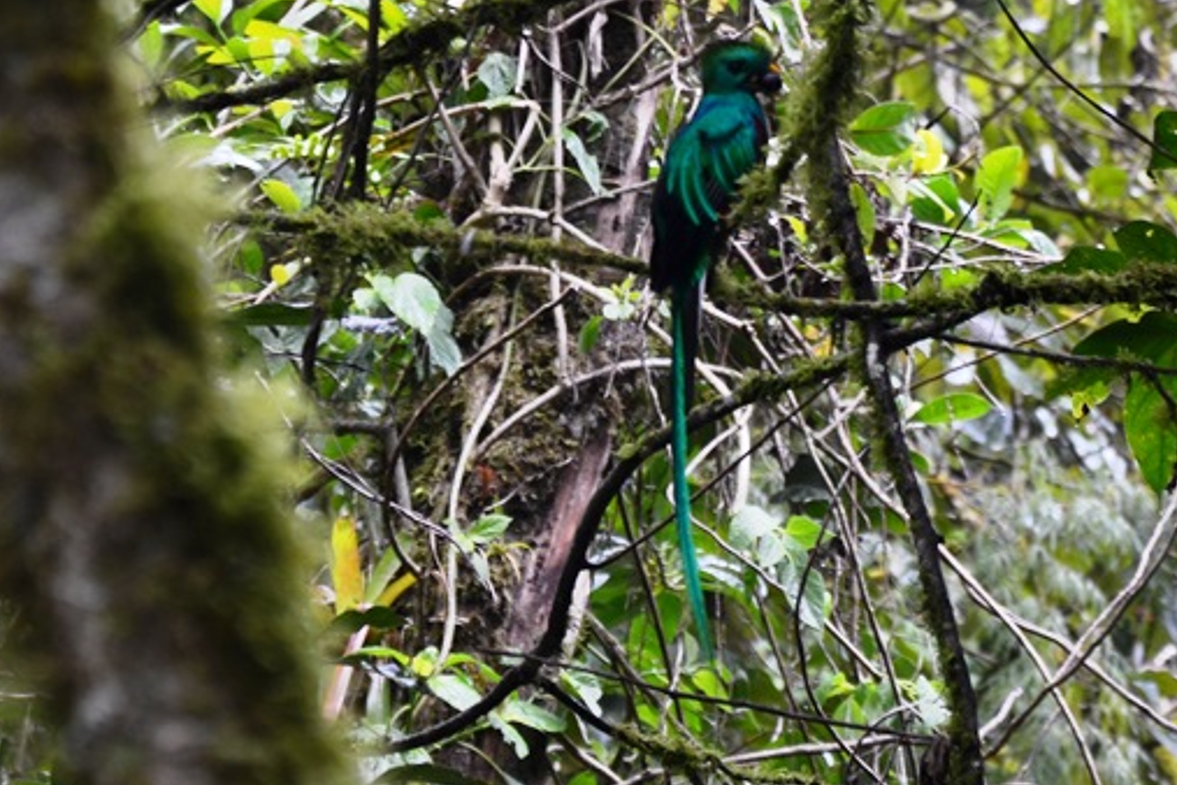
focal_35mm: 306
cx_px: 701
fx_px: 10003
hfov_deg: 6.7
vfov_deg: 4.5
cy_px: 182
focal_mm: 105
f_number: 5.6
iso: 160
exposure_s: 1/20
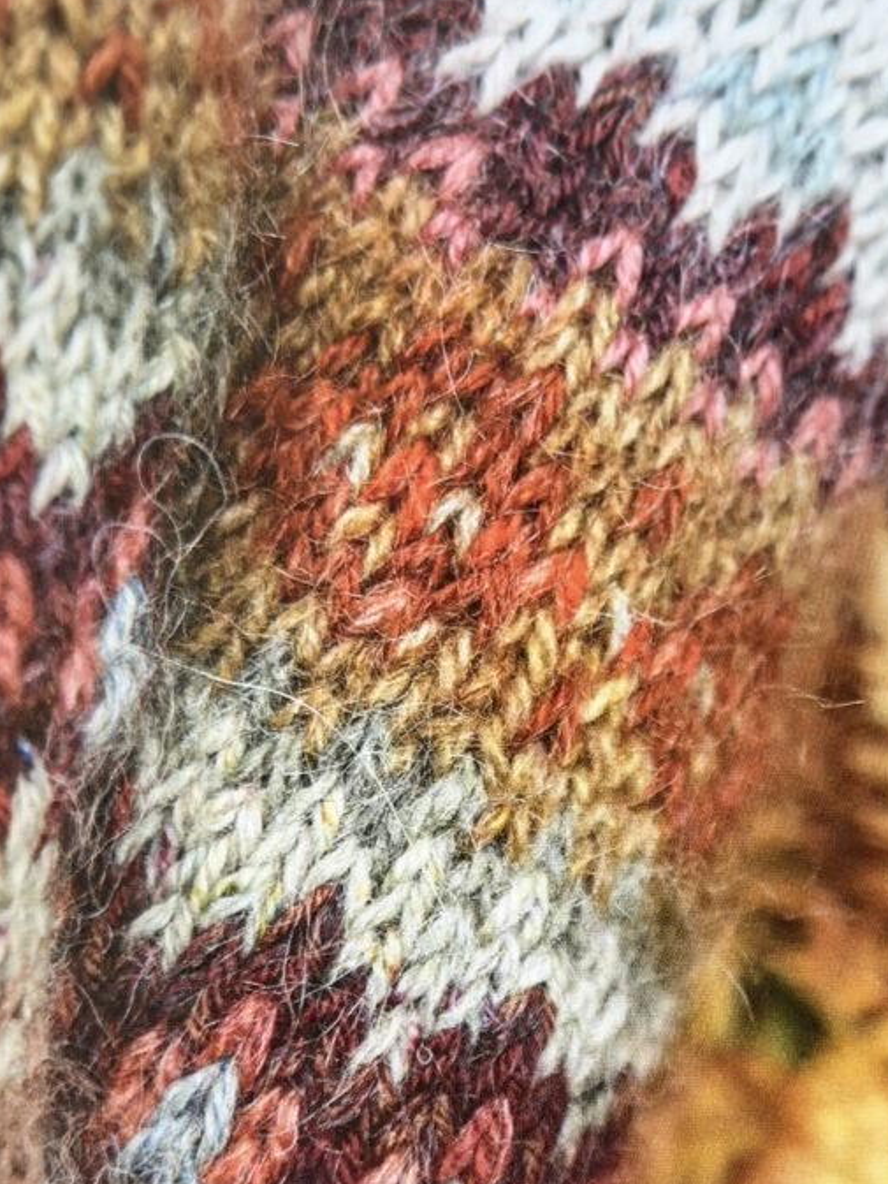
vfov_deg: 26.5
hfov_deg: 20.2
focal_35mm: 73
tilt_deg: -50.5
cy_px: 795
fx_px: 2496
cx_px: 517
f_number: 1.78
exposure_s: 1/39
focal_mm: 6.76
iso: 500
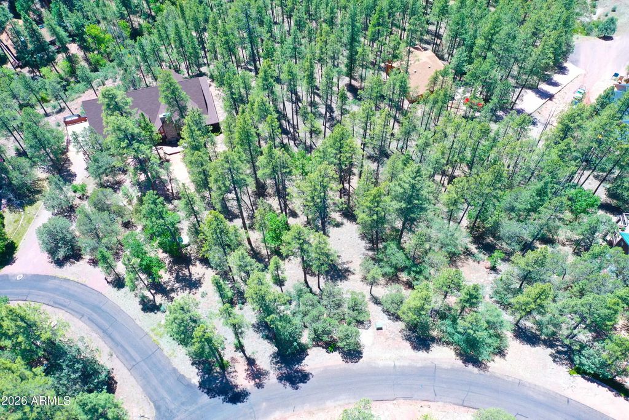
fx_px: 489
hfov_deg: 65.5
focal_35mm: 28
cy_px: 210
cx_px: 314
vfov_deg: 46.4
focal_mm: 10.26
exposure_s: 1/200
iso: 100
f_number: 4.5
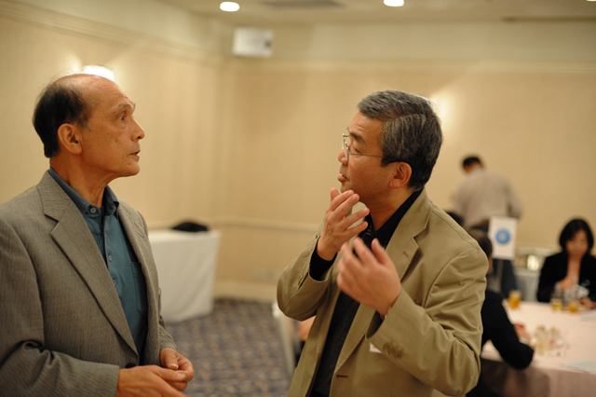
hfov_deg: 39.6
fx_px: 827
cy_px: 198
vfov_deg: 27.0
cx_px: 298
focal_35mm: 50
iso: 1100
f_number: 2.8
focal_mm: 50
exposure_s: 1/100
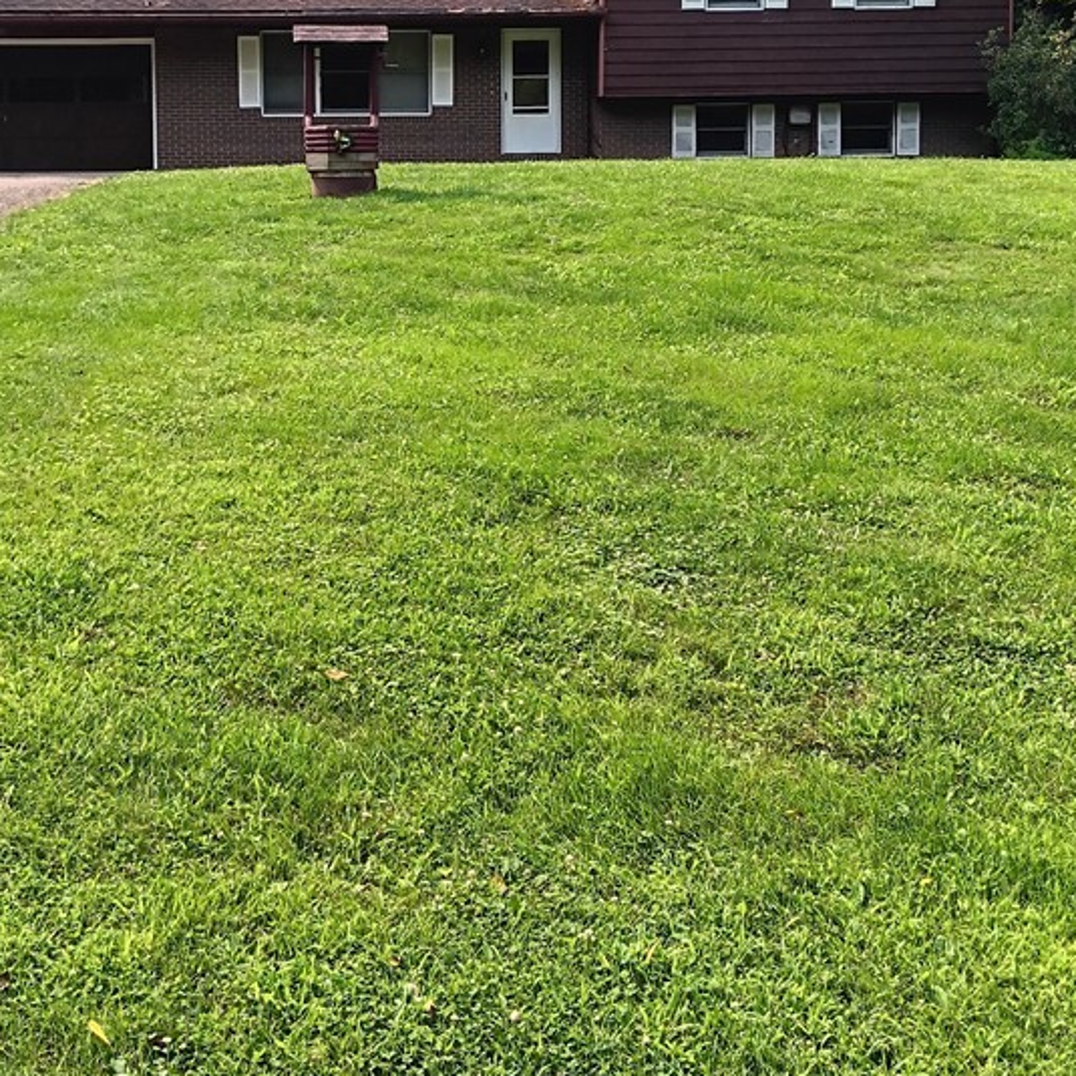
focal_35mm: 44
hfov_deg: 38.1
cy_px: 249
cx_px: 408
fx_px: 1547
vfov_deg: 37.3
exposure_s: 1/333
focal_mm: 3.98
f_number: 1.8
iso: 20
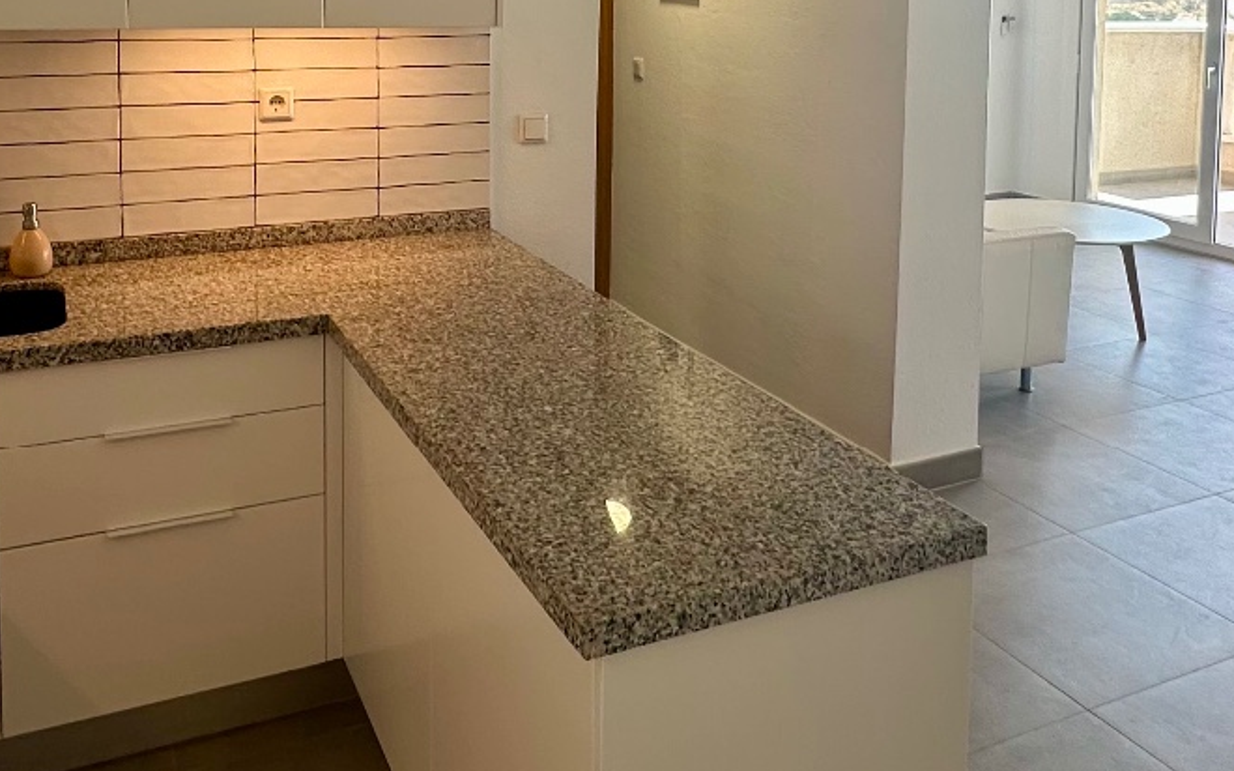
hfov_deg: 54.0
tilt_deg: -4.4
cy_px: 51
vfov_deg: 33.1
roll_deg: -1.0
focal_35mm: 36
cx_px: 604
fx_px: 1210
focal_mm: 2.22
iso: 40
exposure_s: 1/99
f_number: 2.2
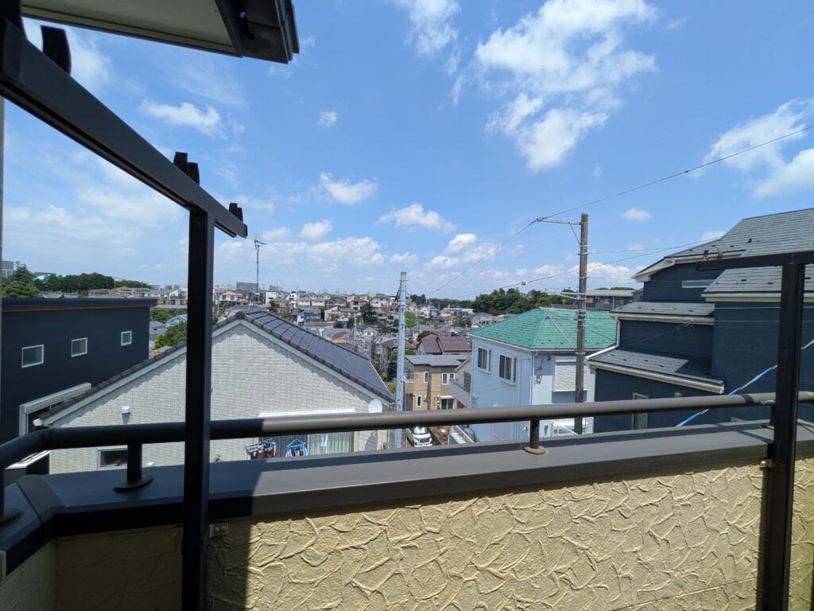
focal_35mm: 14
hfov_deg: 102.1
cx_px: 407
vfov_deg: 85.7
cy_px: 306
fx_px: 329
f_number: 2.2
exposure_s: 1/1658
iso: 51
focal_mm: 1.83
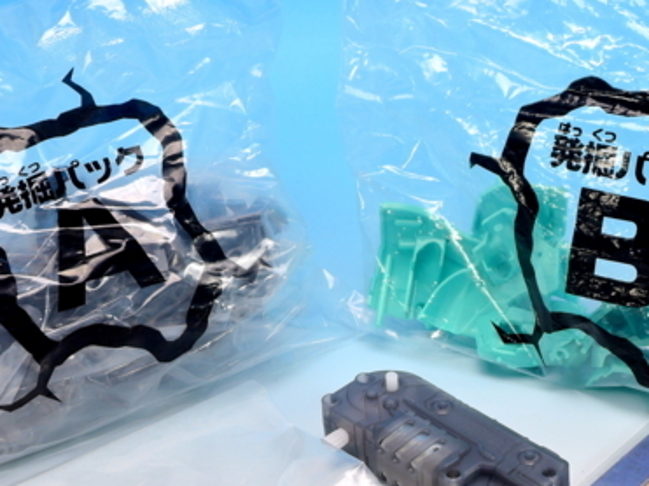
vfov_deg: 16.5
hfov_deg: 22.0
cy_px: 379
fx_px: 1668
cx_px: 325
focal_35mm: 89
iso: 80
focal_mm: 11.8
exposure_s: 1/1.3
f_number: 7.1
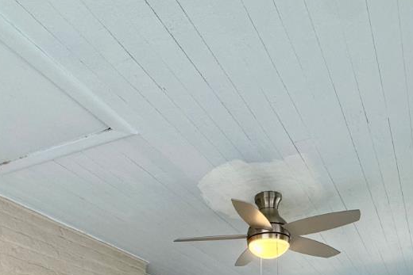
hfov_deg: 46.4
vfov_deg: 26.2
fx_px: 482
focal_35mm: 42
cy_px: 376
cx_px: 218
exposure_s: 1/120
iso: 64
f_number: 2.2
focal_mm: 2.22
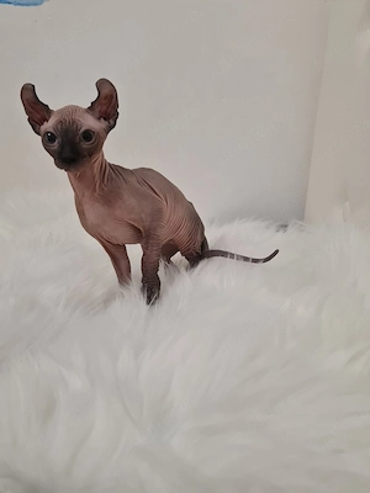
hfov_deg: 53.1
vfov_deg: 67.3
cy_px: 246
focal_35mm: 26
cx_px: 185
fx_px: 371
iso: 320
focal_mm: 5.4
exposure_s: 1/50
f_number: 1.8
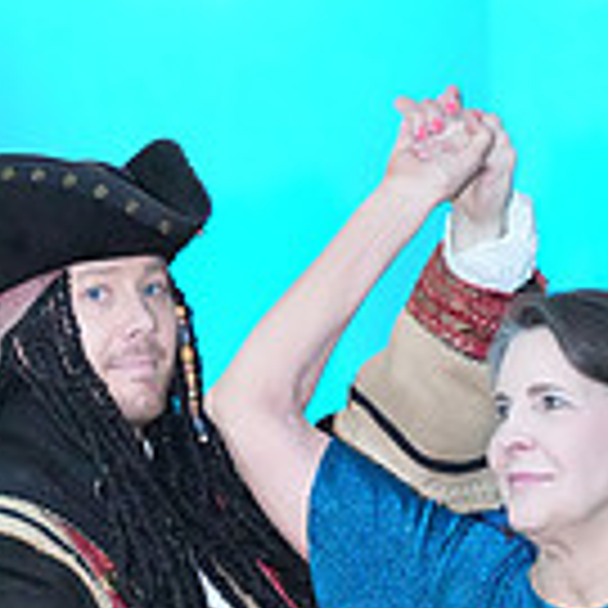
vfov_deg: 7.9
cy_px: 1072
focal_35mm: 215
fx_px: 4272
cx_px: 367
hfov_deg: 8.1
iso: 12800
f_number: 4
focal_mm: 59
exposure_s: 1/250
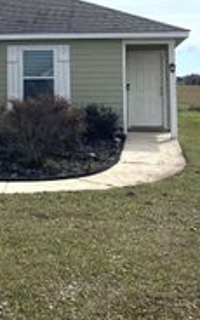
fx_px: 628
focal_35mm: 72
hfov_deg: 17.6
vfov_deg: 27.3
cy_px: 17
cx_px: -3
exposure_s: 1/10989
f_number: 1.6
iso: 32
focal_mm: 5.1
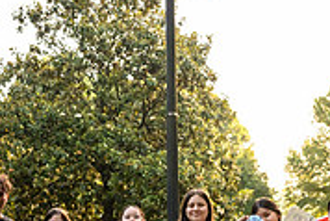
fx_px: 716
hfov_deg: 26.0
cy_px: 317
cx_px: 167
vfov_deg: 16.2
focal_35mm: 78
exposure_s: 1/400
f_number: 2.8
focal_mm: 24
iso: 640
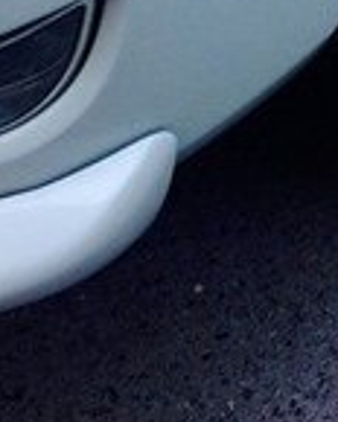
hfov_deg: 13.0
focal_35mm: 117
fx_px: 1463
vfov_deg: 15.2
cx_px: 344
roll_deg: +6.7
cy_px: -207
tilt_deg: -33.5
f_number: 2.4
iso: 50
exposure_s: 1/387
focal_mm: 4.28
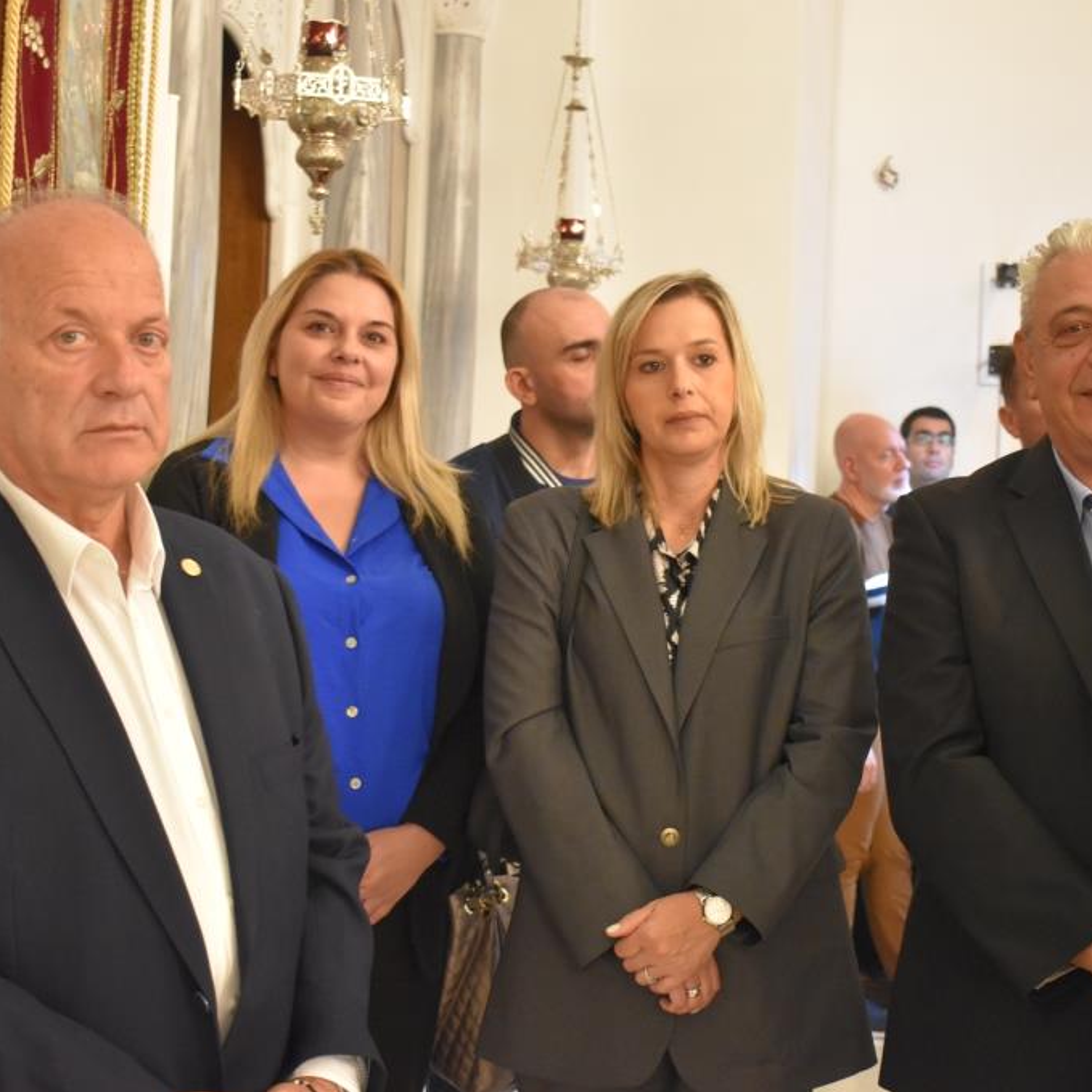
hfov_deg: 28.8
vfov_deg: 28.8
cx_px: 589
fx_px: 2129
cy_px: 548
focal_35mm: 60
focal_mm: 31
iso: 3200
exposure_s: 1/30
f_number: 4.2
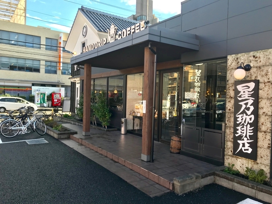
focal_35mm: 28
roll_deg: -1.2
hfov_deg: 63.4
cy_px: 102
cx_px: 136
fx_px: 220
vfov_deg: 49.7
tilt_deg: -1.9
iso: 20
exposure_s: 1/352
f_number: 1.8
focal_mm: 3.99
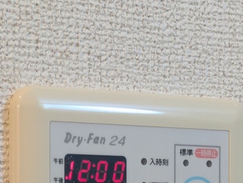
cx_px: 122
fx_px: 1032
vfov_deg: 9.9
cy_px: 240
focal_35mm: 147
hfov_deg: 13.4
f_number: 1.89
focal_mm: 5.43
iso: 179
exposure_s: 1/60
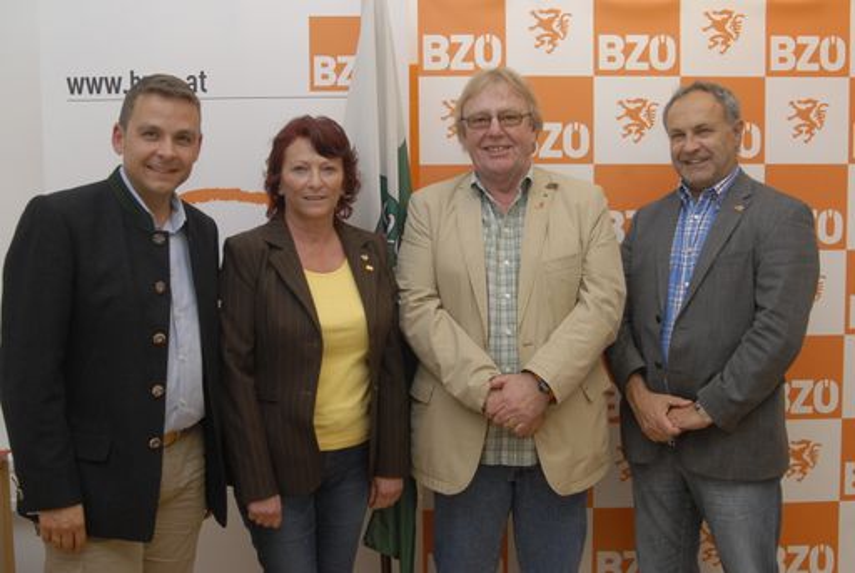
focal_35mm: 42
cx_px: 428
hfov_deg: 46.3
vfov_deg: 32.0
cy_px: 286
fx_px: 999
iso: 400
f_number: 6.3
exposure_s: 1/60
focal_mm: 28
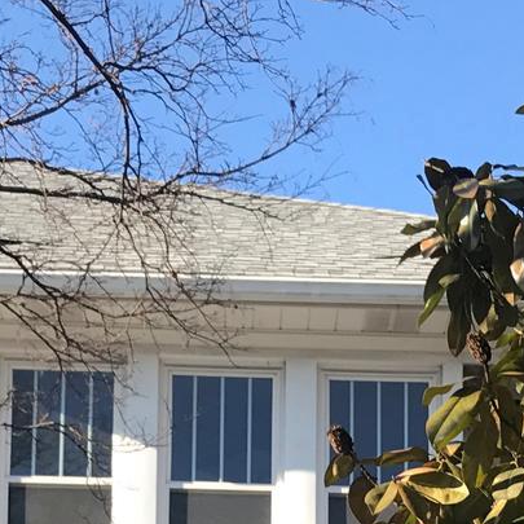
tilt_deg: +10.2
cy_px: 785
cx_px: 383
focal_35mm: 125
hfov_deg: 13.9
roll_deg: +1.1
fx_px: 2141
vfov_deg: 13.2
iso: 20
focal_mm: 3.99
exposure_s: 1/742
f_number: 1.8
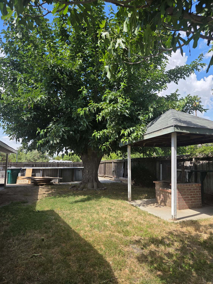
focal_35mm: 23
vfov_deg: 73.9
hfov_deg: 58.9
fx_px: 189
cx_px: 106
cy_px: 142
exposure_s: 1/2371
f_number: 1.8
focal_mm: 5.4
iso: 80
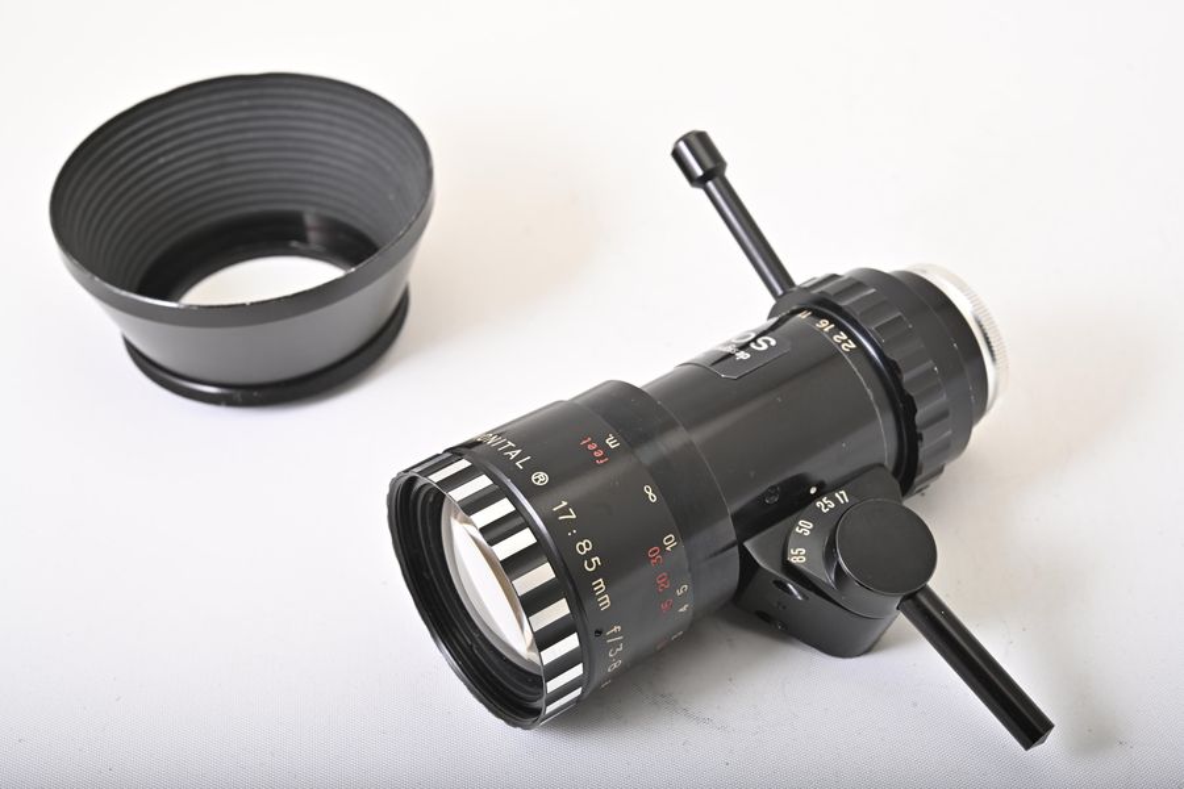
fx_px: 1973
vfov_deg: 22.6
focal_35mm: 60
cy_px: 394
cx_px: 592
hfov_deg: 33.4
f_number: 16
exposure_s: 1/200
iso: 100
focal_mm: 60
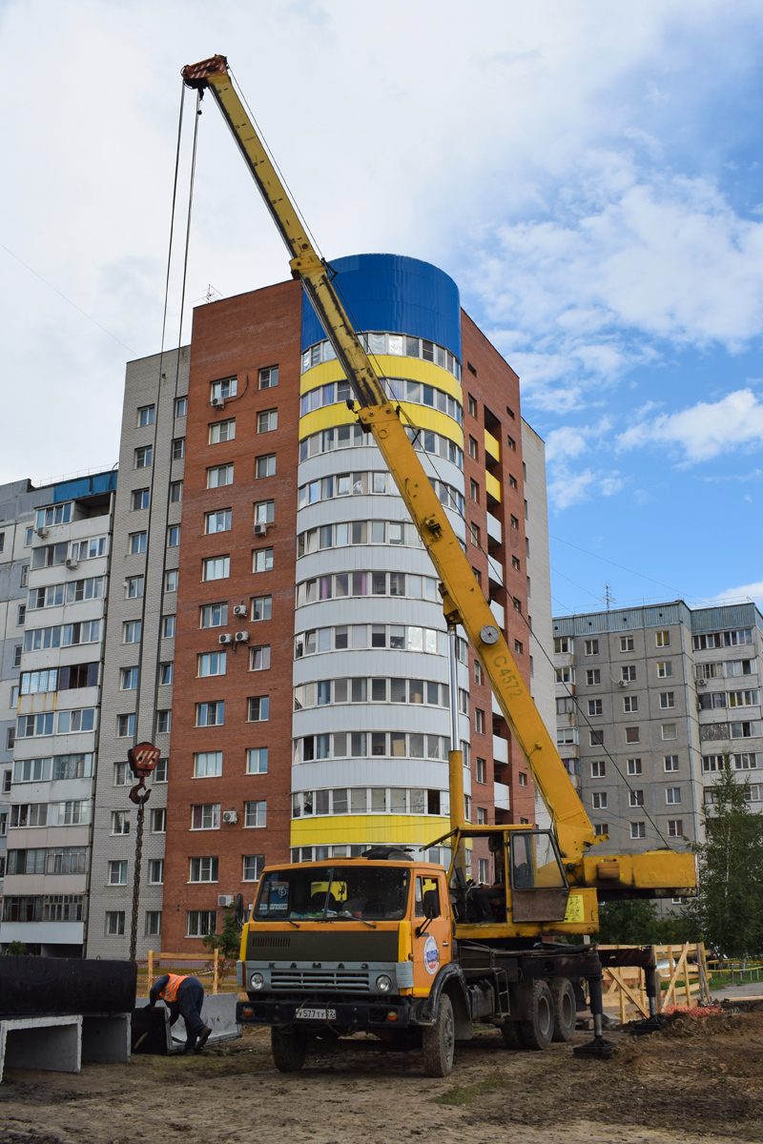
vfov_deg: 61.9
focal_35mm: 30
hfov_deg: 43.6
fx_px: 954
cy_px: 572
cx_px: 382
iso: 200
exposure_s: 1/320
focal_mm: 20
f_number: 9
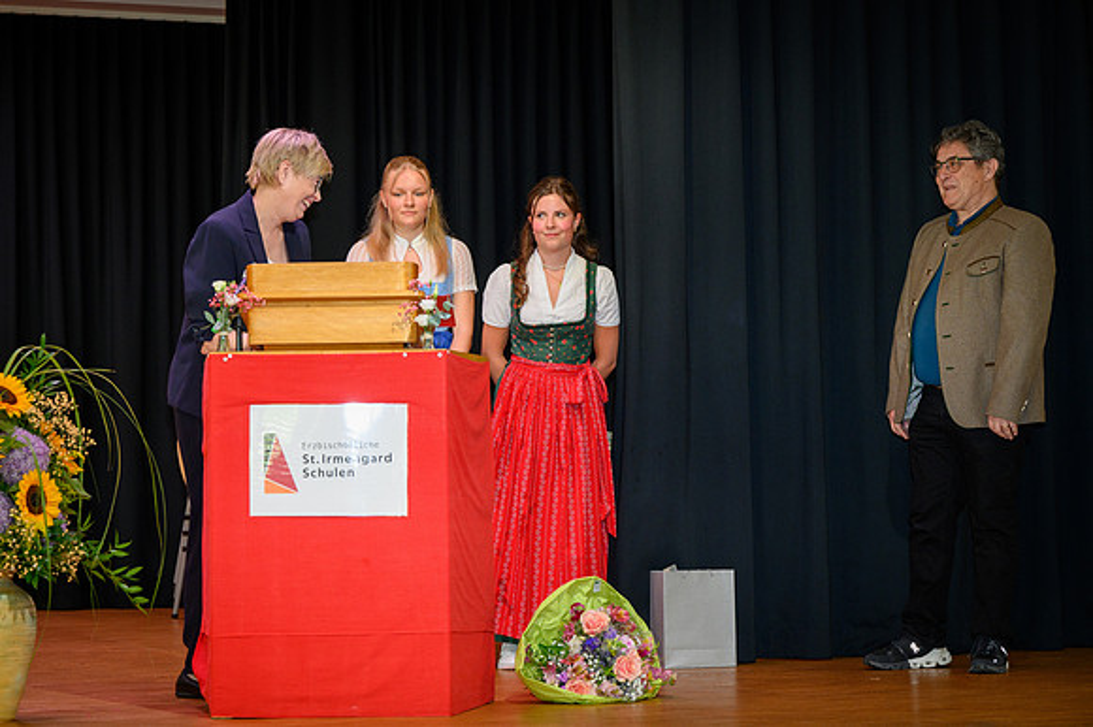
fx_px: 2852
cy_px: 364
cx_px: 546
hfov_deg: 21.7
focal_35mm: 94
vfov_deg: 14.5
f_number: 5
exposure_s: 1/200
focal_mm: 94
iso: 2000
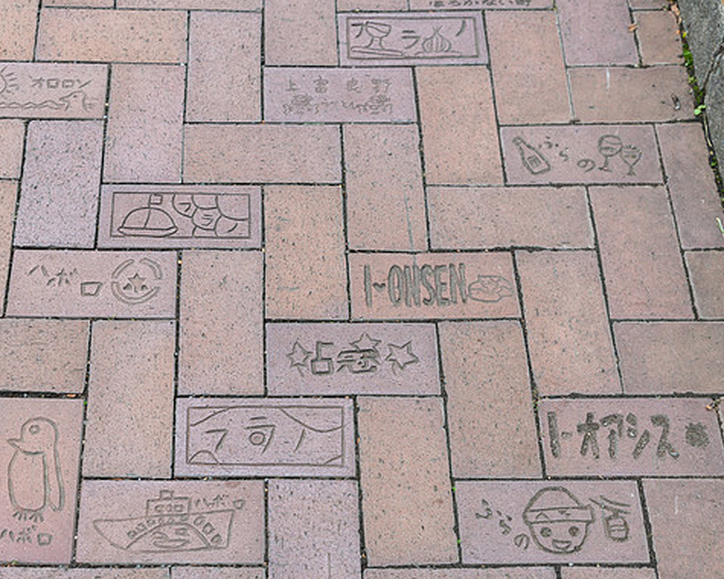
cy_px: 337
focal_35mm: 64
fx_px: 1371
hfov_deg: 29.4
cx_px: 245
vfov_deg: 23.8
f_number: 4.5
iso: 64
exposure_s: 1/100
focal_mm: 48
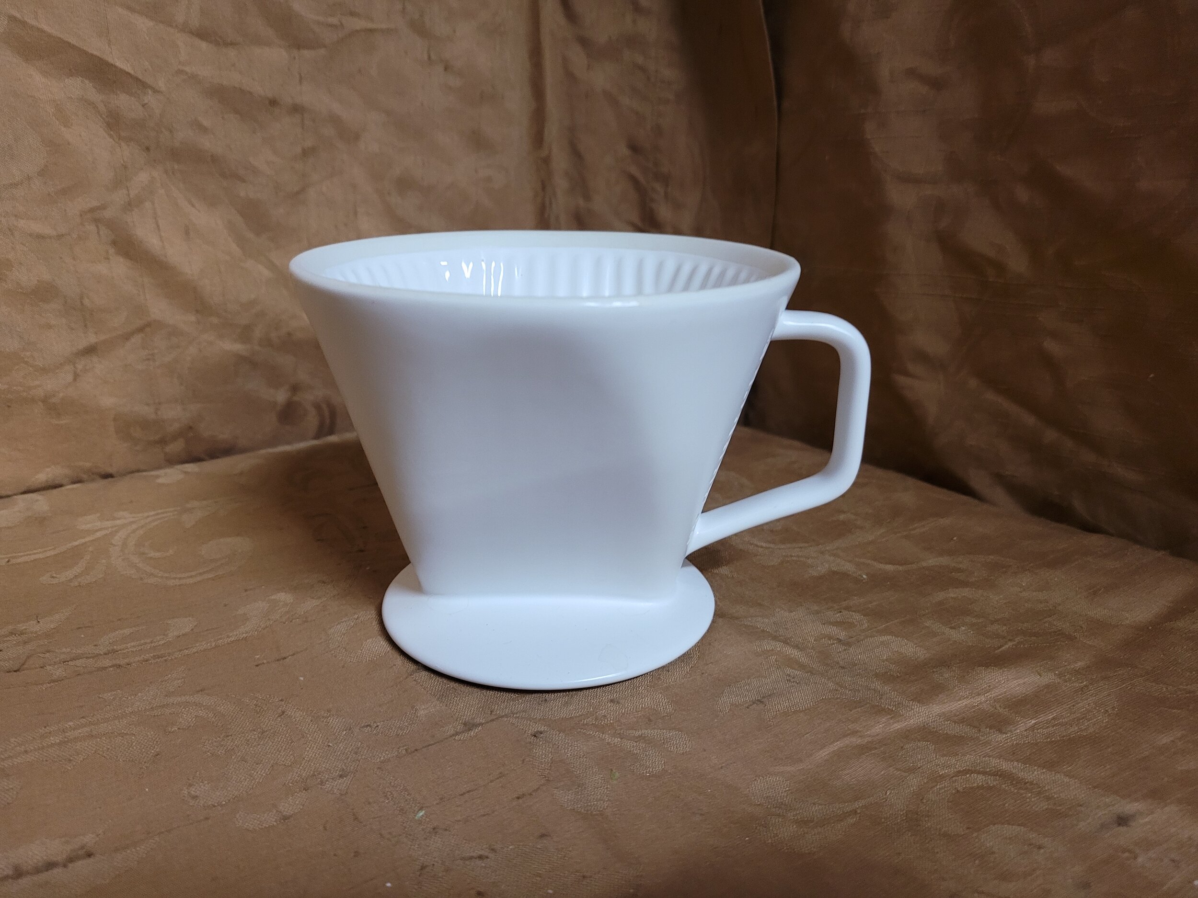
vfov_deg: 53.1
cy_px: 449
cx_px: 599
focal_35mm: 26
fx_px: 900
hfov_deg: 67.3
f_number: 1.8
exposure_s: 1/40
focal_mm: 5.4
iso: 400
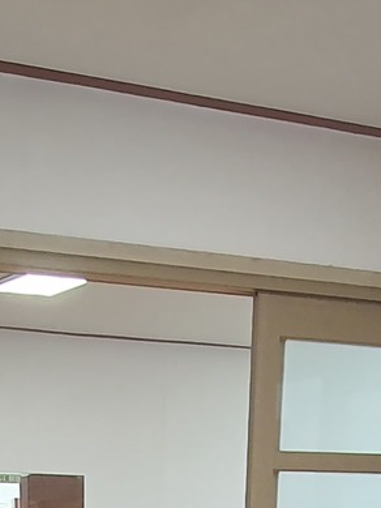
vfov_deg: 17.2
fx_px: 1129
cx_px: 136
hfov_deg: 19.1
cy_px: 1054
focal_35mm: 77
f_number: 2.2
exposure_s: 1/60
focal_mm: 1.8
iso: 160
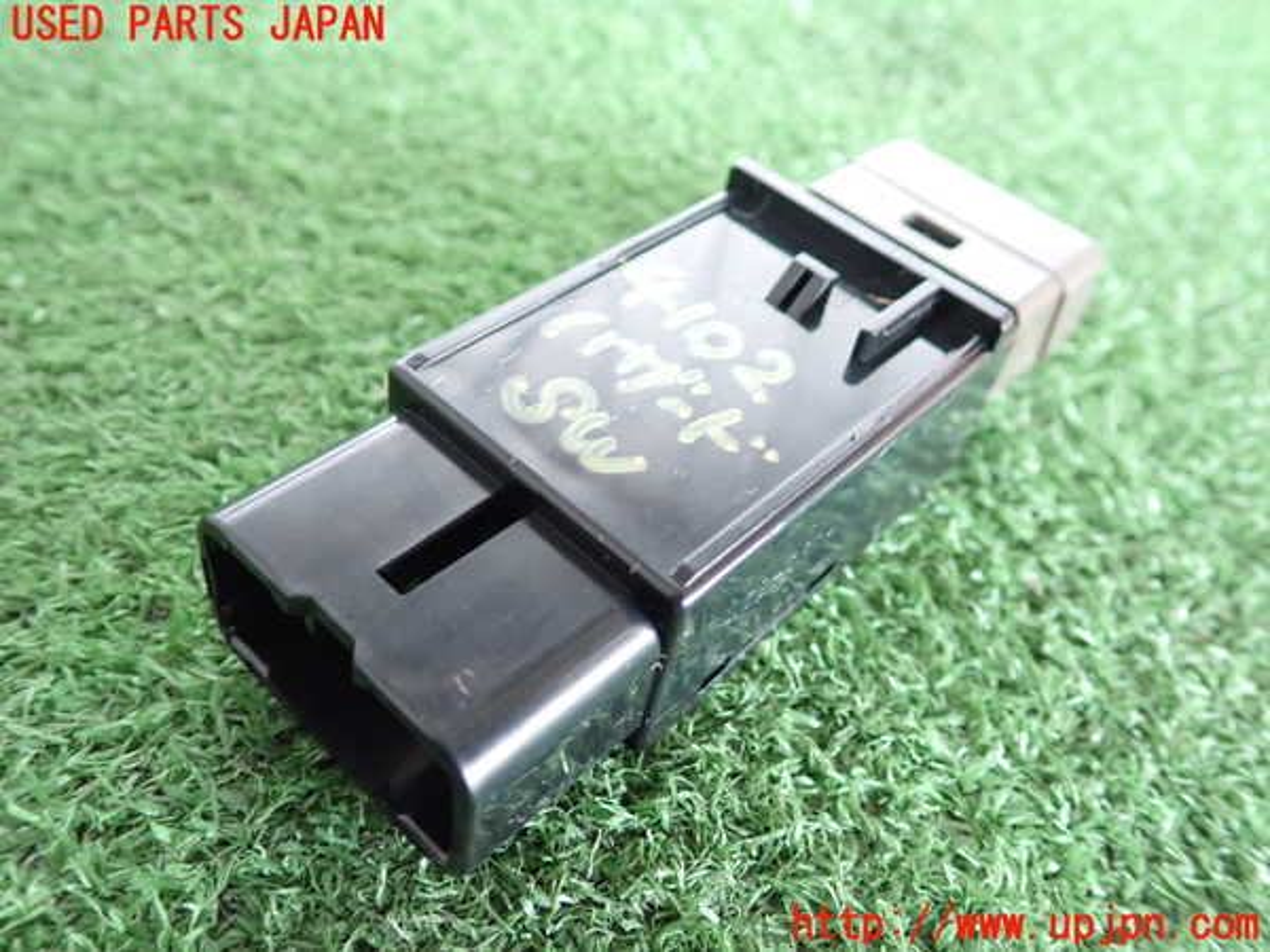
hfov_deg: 60.0
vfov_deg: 46.8
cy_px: 476
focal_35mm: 30
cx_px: 635
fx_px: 1101
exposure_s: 1/30
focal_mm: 5.4
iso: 500
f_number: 2.3
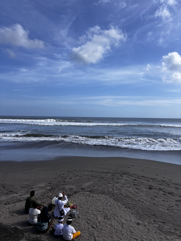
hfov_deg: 53.1
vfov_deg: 67.3
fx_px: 181
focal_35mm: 26
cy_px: 120
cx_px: 90
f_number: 1.6
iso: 50
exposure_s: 1/4082
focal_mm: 5.96
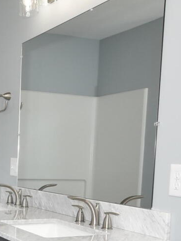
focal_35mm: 59
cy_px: 202
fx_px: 411
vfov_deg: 31.6
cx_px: -16
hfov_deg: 23.4
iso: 400
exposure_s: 1/80
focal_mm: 10
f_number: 9
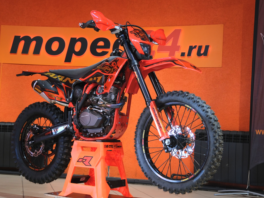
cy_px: 99
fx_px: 465
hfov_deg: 31.7
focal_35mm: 61
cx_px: 120
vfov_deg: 24.0
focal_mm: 37.6
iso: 1250
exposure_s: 1/100
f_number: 4
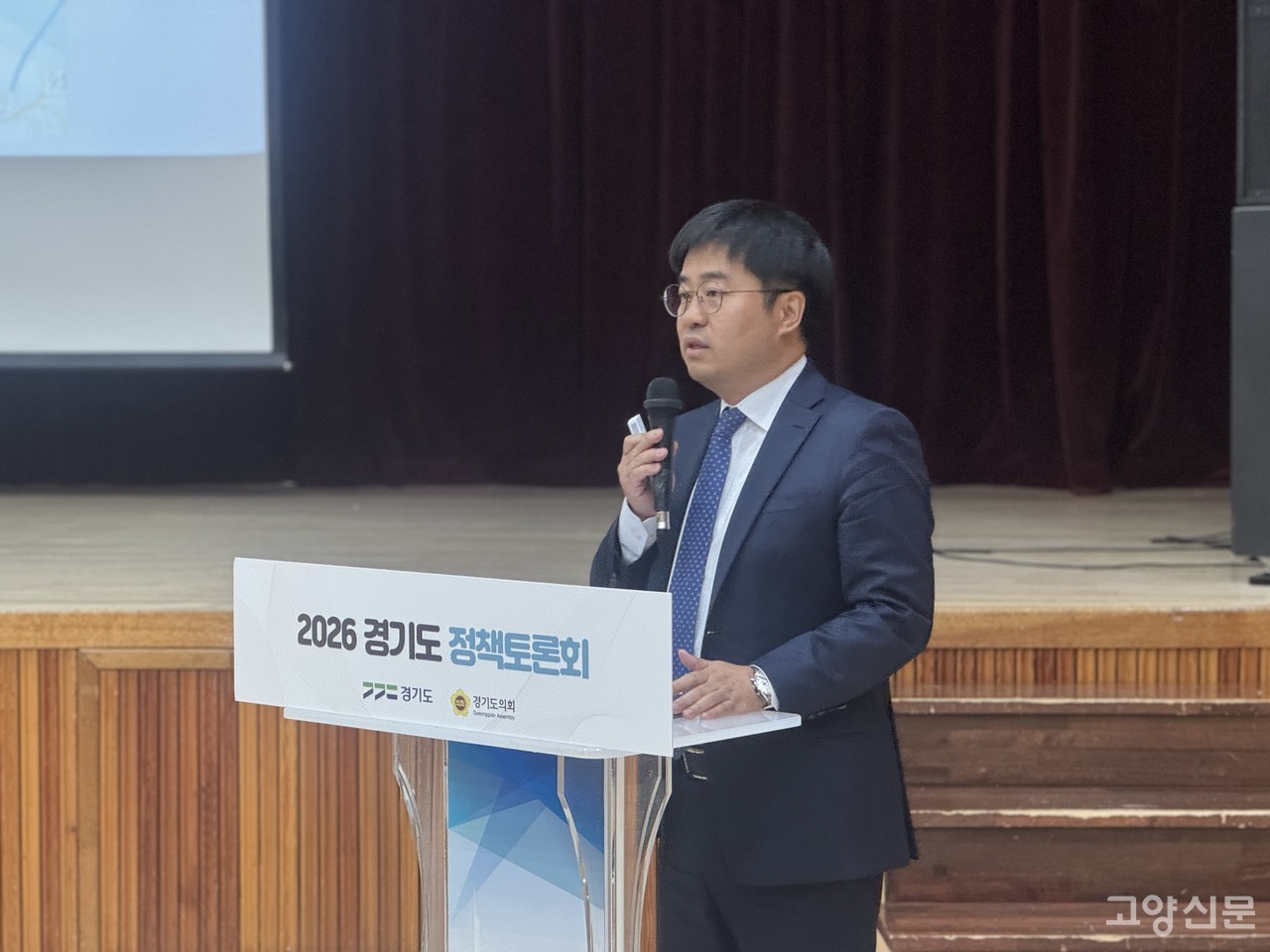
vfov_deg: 19.1
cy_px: 476
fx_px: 2825
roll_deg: +0.6
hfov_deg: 25.3
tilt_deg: -2.3
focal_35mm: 77
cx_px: 635
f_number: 2.8
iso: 640
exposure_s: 1/40
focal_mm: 9
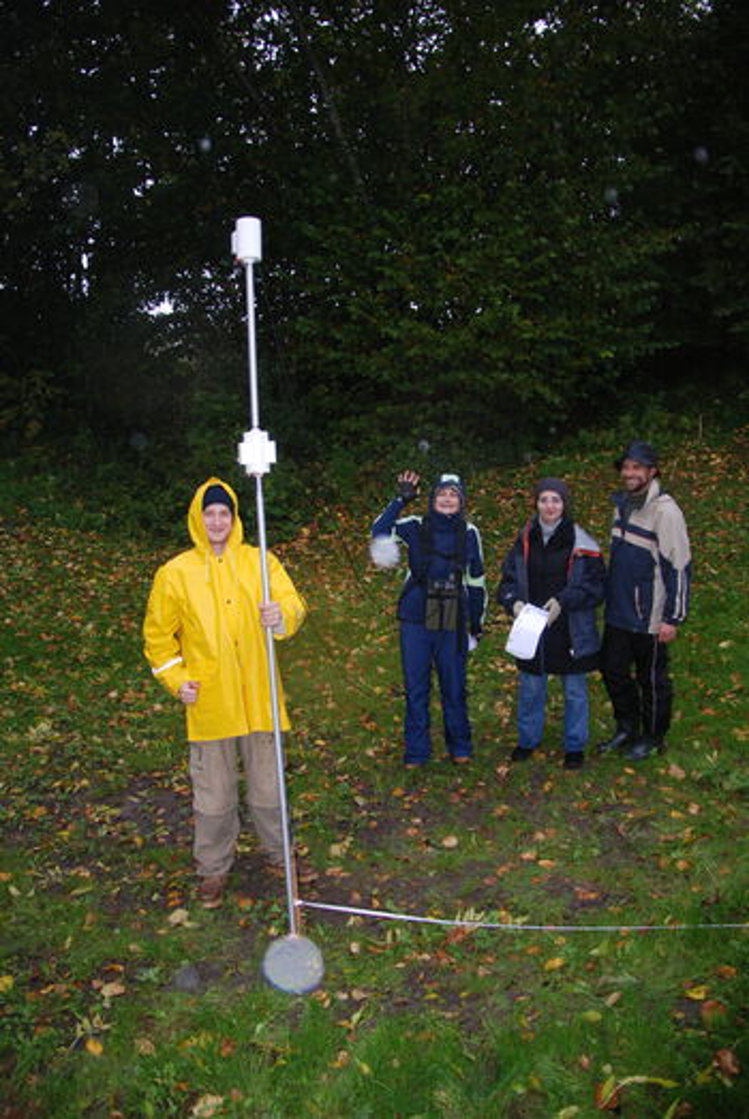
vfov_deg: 67.3
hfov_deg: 48.0
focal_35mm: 27
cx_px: 374
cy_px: 560
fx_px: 840
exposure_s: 1/60
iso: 200
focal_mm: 18
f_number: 3.5
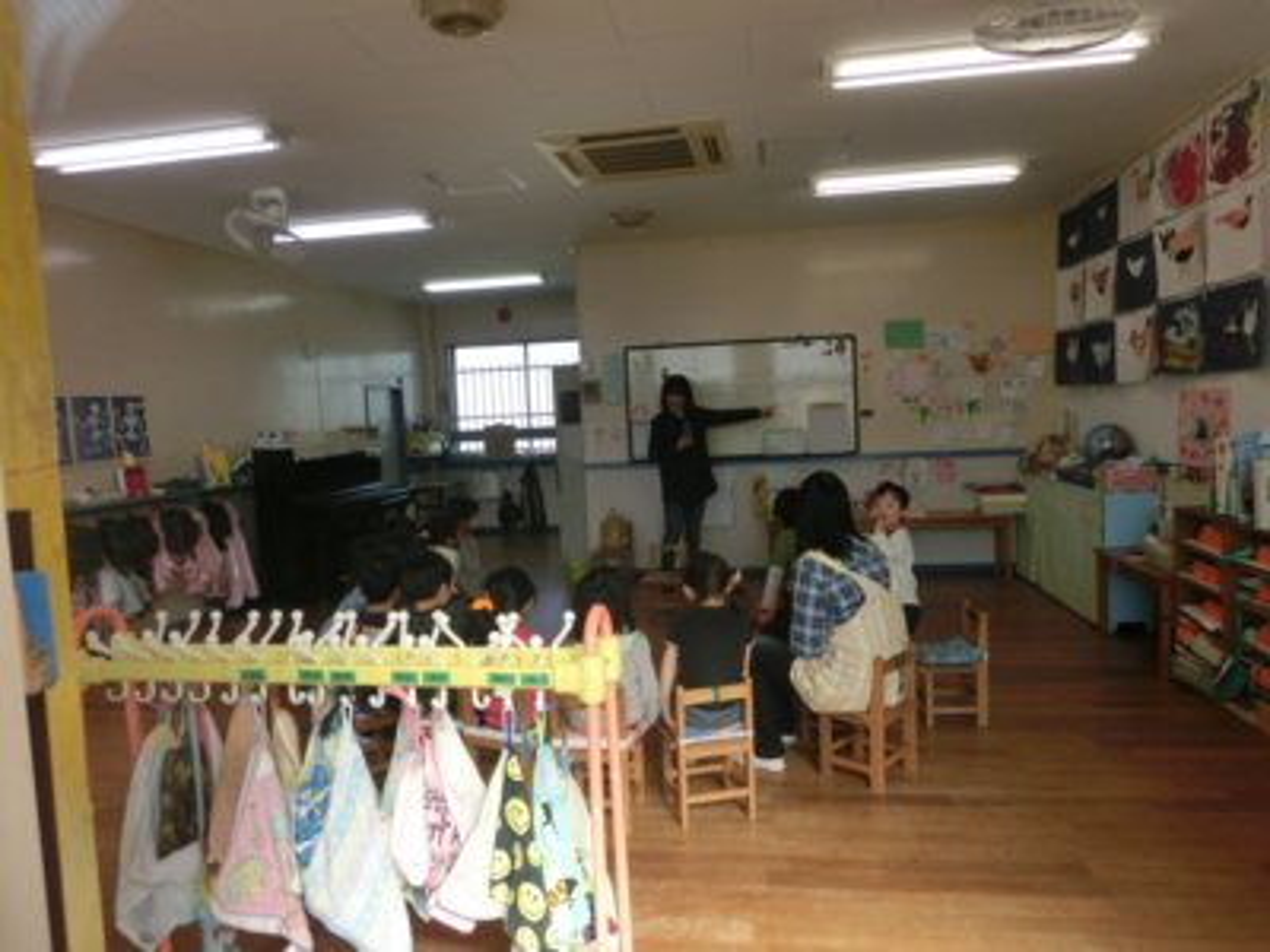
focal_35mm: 24
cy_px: 476
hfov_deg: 71.6
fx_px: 881
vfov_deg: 56.8
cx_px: 635
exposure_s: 1/320
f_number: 3
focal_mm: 4.24
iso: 80
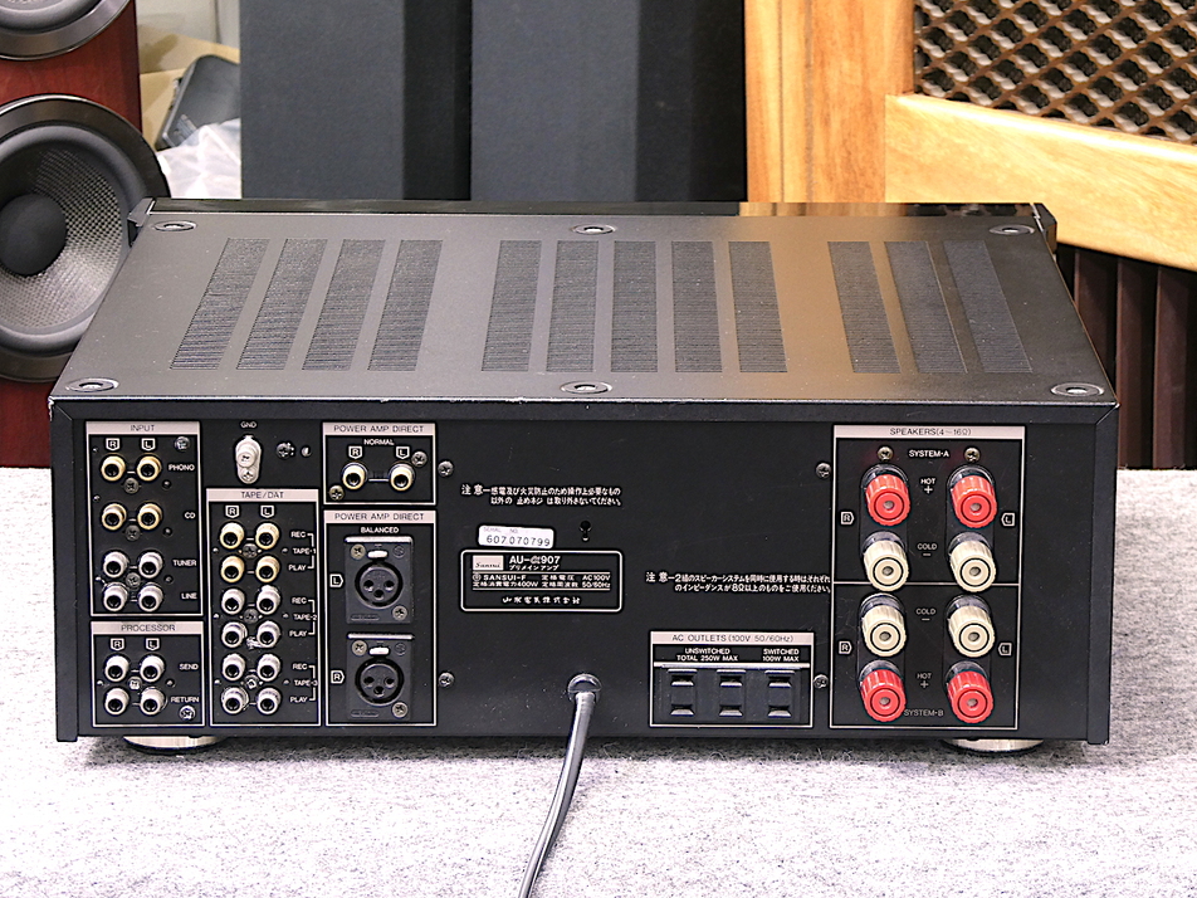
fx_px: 4011
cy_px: 448
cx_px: 596
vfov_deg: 12.8
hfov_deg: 17.0
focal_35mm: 116
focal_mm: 20.6
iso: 200
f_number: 5.1
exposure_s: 1/1.6
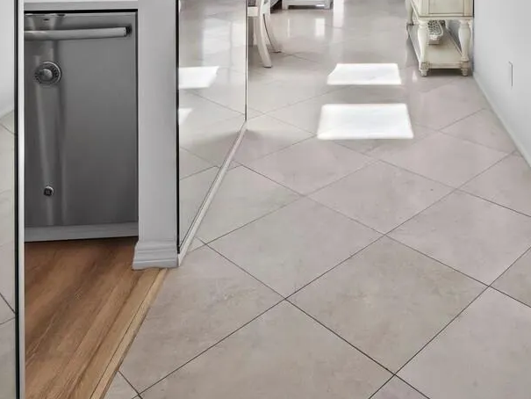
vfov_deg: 30.7
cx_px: 418
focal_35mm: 37
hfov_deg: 47.6
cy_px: -114
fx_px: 568
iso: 400
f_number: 11
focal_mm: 7
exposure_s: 1/8
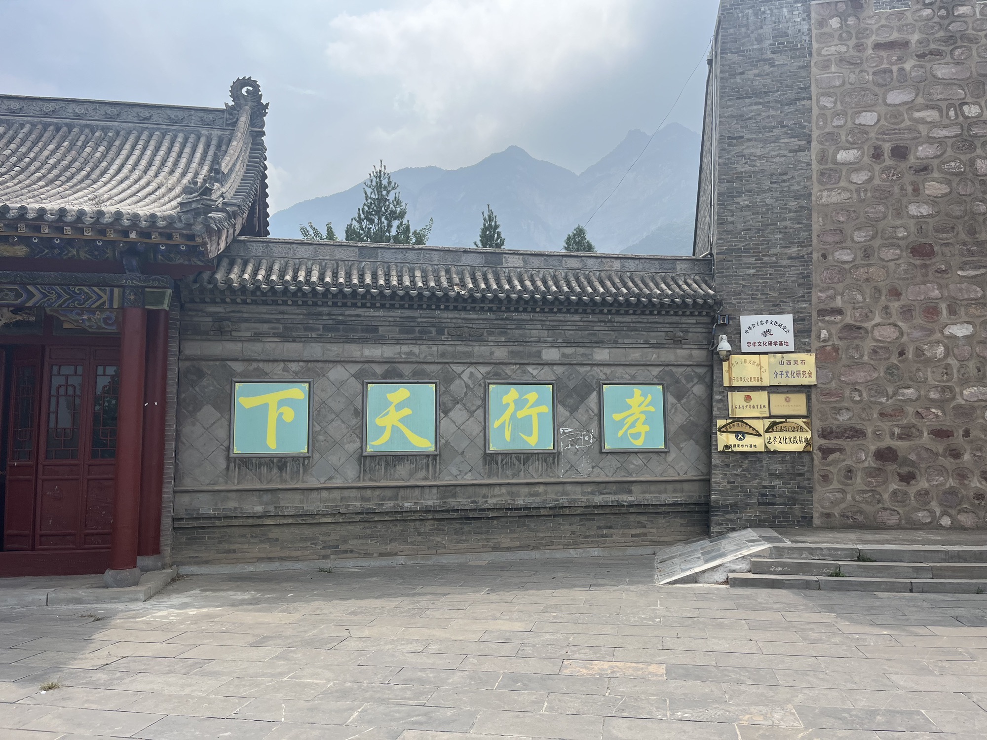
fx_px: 741
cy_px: 370
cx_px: 494
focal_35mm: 26
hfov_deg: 67.3
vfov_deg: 53.1
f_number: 1.6
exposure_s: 1/3311
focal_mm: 5.1
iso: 50
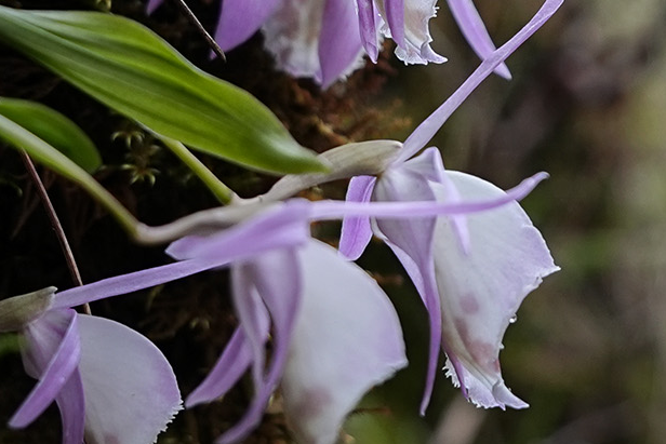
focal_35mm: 146
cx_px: 743
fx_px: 2701
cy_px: -24
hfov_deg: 13.7
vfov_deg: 9.3
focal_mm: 24
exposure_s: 1/80
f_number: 4
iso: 250
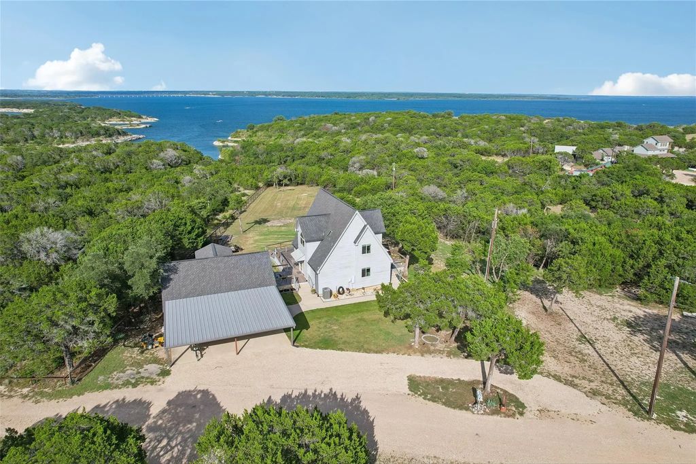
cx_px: 348
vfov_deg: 57.2
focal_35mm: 22
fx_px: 425
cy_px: 232
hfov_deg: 78.6
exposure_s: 1/2000
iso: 110
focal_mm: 8.4
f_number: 2.8
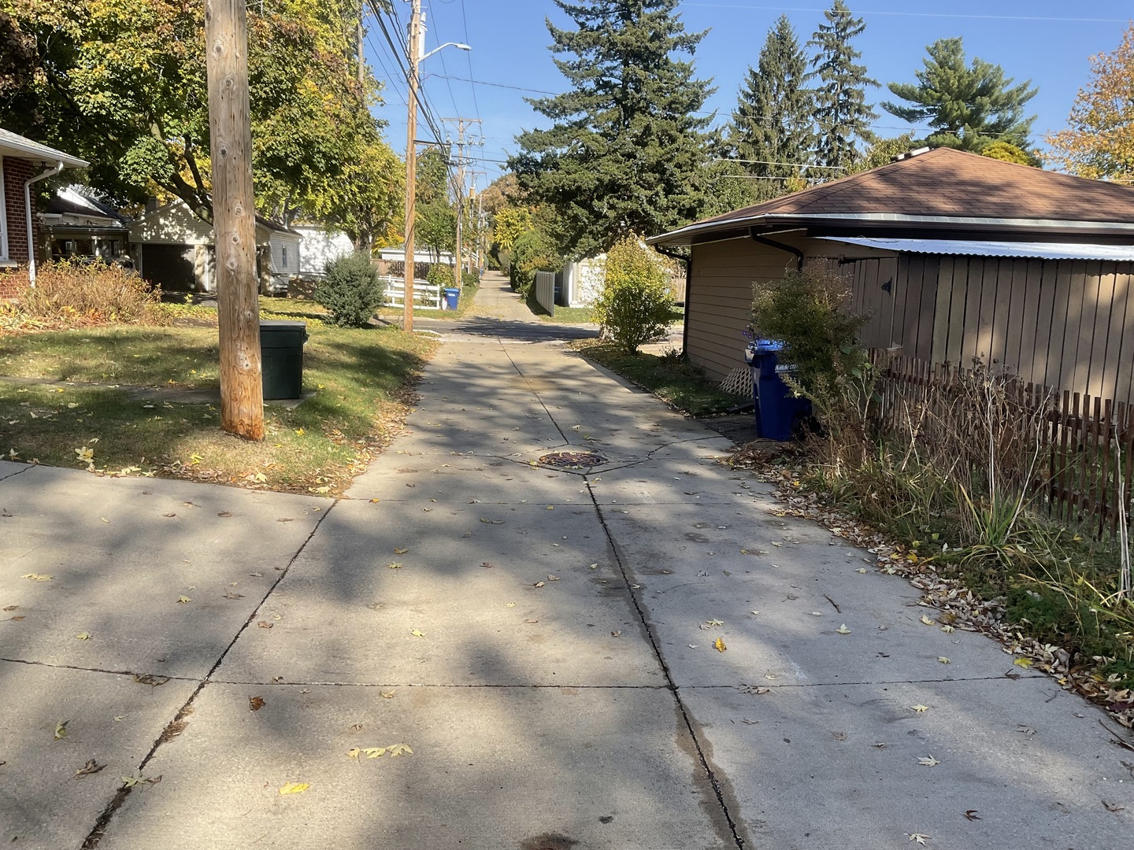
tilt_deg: -10.6
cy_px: 425
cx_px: 567
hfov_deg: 61.7
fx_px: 950
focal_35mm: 29
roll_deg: -1.6
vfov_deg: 48.2
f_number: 1.8
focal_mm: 3
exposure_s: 1/1015
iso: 16
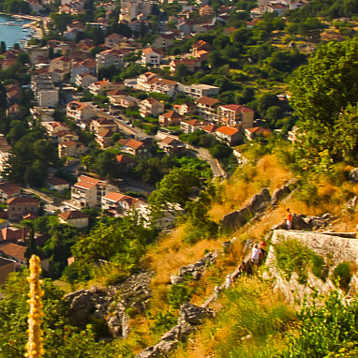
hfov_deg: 17.7
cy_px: 134
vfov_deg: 18.1
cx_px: 7
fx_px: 1123
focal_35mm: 96
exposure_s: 1/40
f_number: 7.1
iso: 140
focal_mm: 18
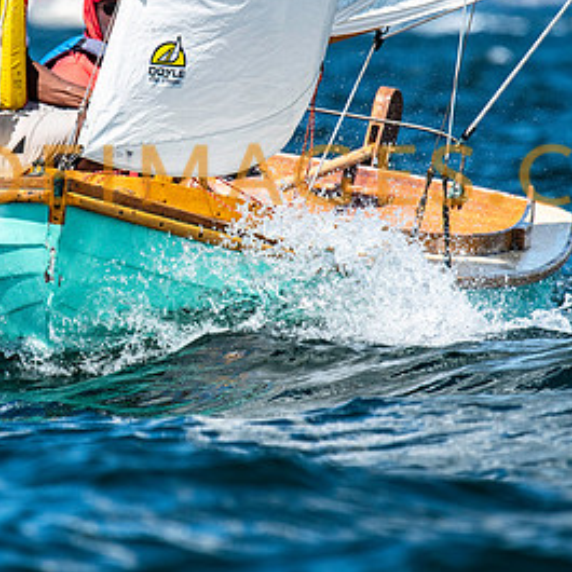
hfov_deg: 2.1
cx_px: 117
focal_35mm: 837
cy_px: 161
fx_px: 15648
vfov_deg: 2.1
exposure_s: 1/4000
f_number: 5
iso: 500
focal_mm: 300
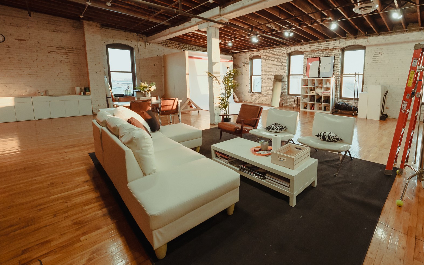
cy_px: 105
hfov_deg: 95.2
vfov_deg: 70.5
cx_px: 272
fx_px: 185
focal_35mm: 16
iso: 3200
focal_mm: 12
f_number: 5.6
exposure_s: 1/125
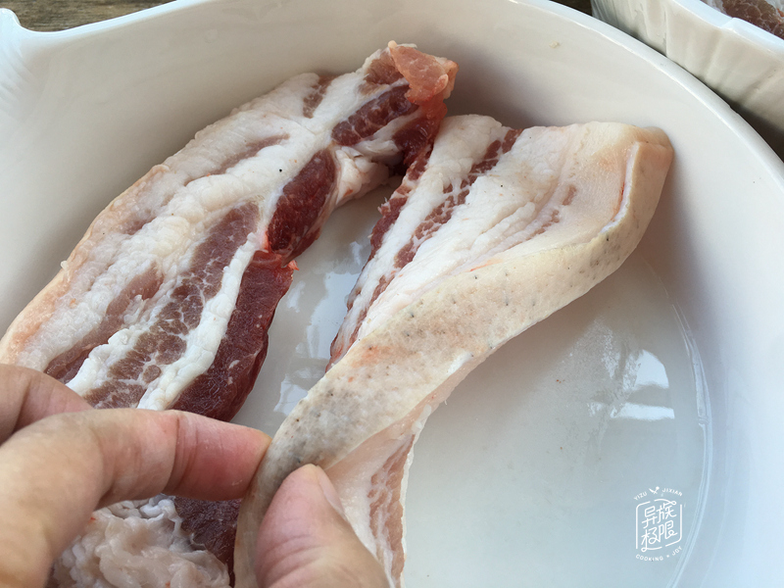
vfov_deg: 48.2
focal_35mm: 29
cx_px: 392
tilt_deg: -58.4
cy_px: 294
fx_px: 657
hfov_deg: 61.7
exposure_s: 1/107
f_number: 2.2
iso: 25
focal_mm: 4.15
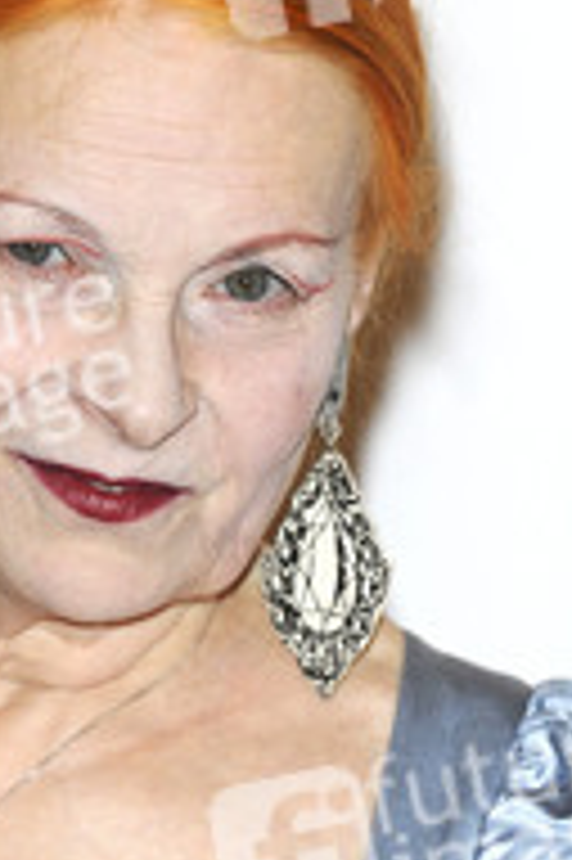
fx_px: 13108
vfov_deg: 3.8
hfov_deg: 2.5
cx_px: 32
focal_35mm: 549
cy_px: 608
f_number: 5
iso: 320
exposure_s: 1/160
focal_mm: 175
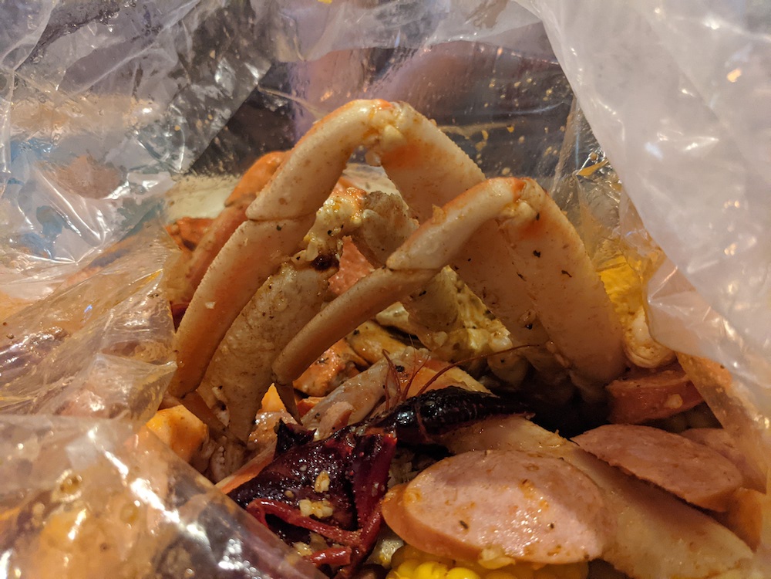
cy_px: 290
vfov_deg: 51.4
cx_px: 386
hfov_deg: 65.3
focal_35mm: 27
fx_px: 601
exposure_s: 1/40
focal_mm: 4.38
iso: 1219
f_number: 1.73
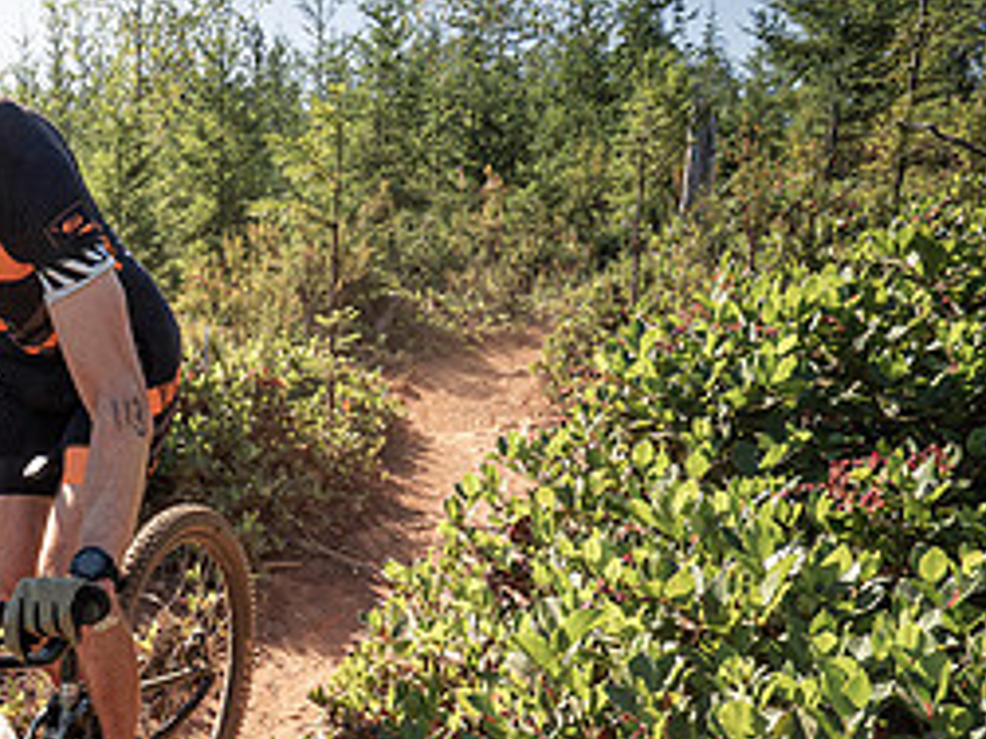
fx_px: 1053
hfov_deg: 42.2
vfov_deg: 36.1
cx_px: -35
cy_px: 678
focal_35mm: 37
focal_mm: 8
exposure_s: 1/1000
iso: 400
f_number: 4
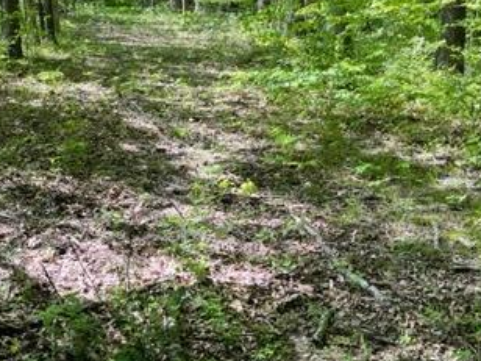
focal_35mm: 54
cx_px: 150
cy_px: 86
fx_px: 750
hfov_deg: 35.1
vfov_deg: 26.6
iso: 32
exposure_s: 1/514
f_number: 1.6
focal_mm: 5.1
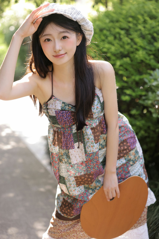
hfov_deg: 19.7
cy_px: 120
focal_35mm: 69
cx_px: 80
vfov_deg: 29.2
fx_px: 457
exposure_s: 1/640
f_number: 2.8
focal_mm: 70
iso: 800
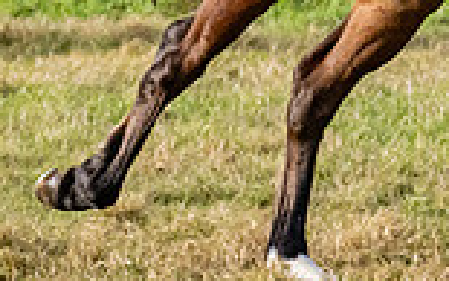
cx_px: 728
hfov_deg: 2.7
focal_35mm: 771
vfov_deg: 1.7
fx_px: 9438
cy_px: -230
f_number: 4
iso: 800
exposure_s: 1/6400
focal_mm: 98
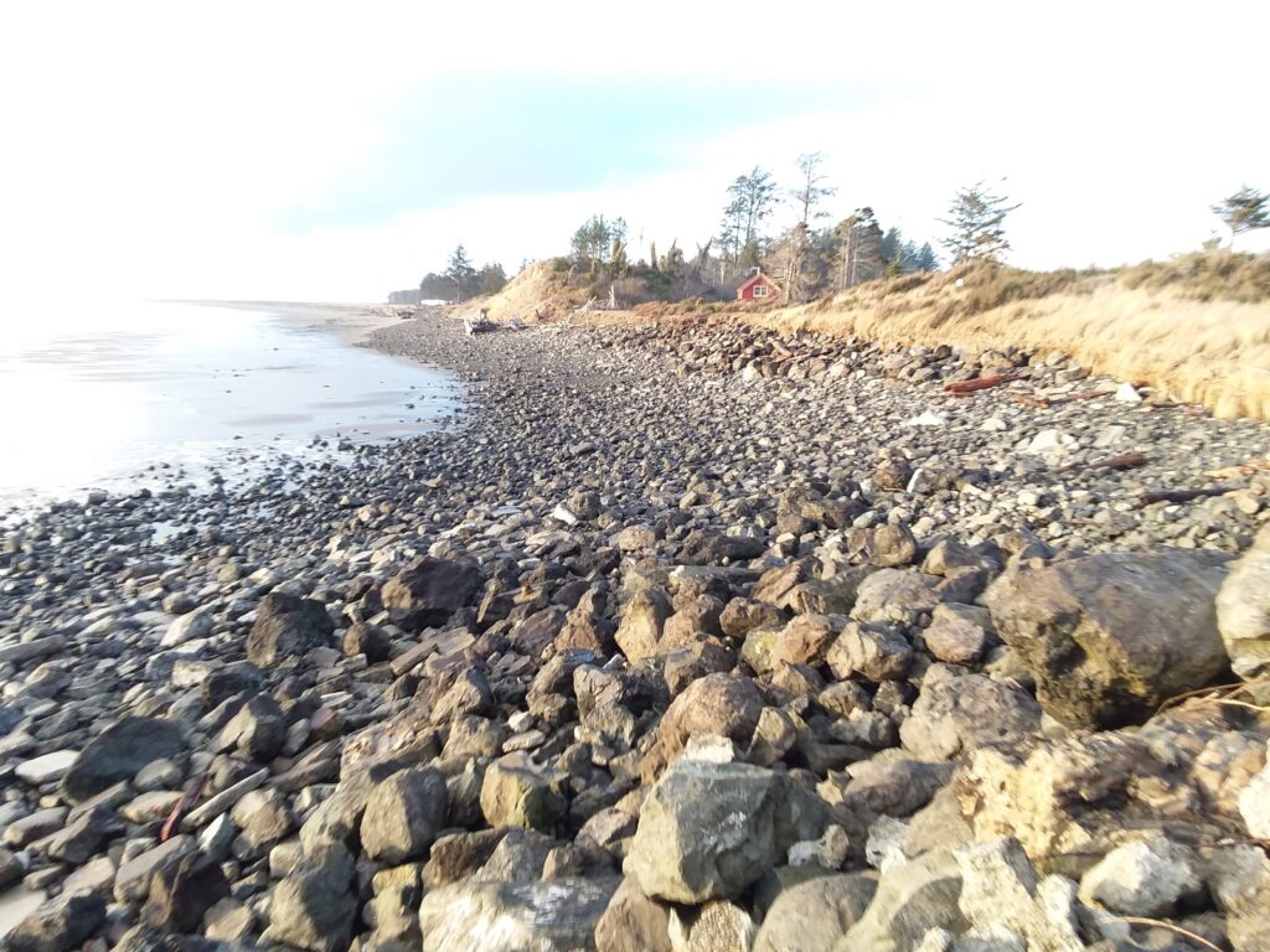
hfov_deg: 65.3
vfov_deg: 51.4
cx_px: 635
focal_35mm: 27
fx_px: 991
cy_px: 476
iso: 50
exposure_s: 1/120
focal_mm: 2.91
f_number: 1.9
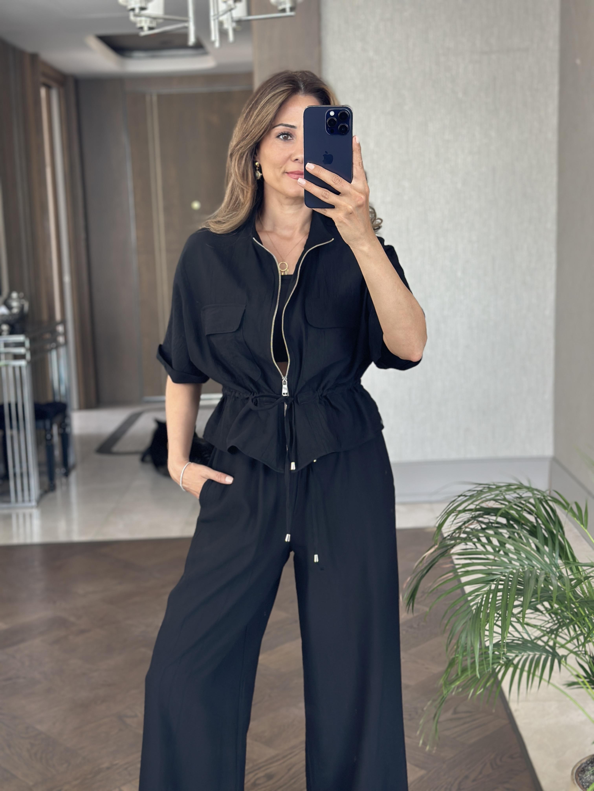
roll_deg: +1.7
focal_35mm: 48
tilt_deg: -17.5
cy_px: 396
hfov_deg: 30.3
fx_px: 1098
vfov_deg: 39.7
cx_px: 297
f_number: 1.78
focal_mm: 6.86
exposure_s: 1/75
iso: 125
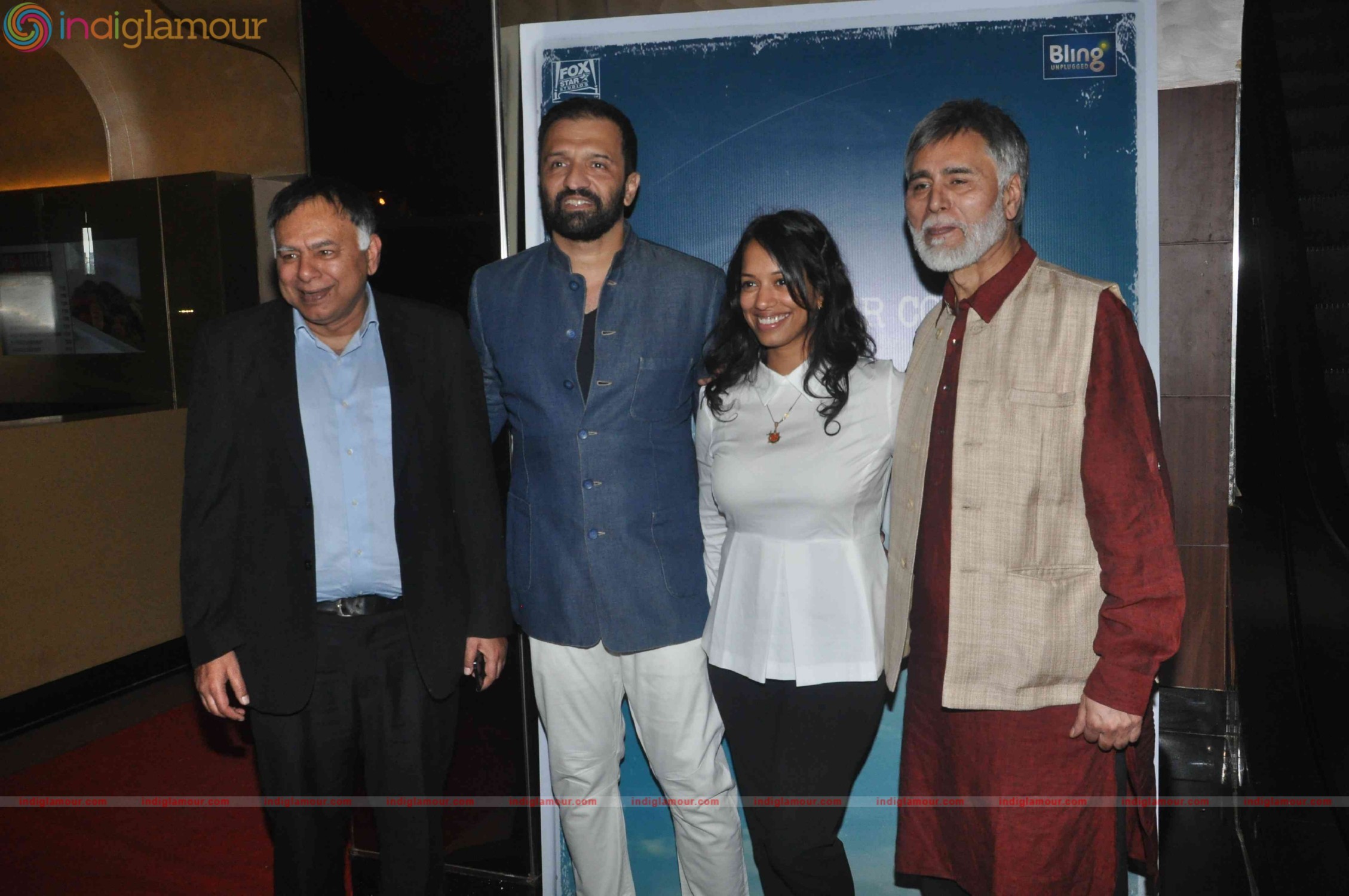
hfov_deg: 57.3
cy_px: 448
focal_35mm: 33
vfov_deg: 39.9
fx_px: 1235
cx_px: 674
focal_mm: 22
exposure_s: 1/250
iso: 1000
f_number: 10
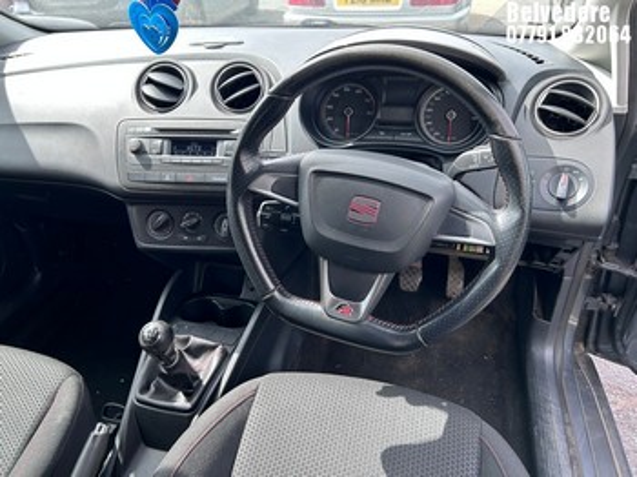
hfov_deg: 67.3
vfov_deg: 53.0
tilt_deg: -30.3
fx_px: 478
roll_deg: +2.5
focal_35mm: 26
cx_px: 318
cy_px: 238
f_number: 1.5
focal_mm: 5.7
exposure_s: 1/261
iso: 40
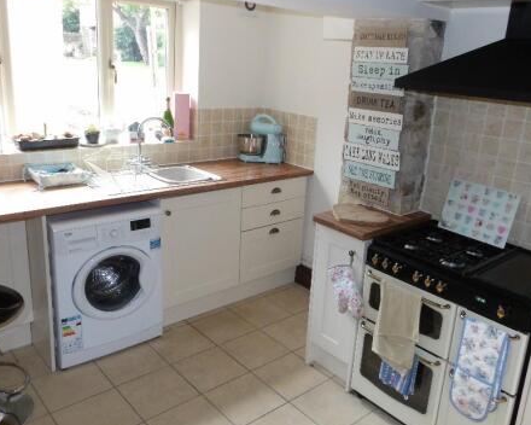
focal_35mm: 31
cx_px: 299
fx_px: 487
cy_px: 195
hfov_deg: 57.0
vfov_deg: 47.1
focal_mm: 4.3
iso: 172
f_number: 4.1
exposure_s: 1/30
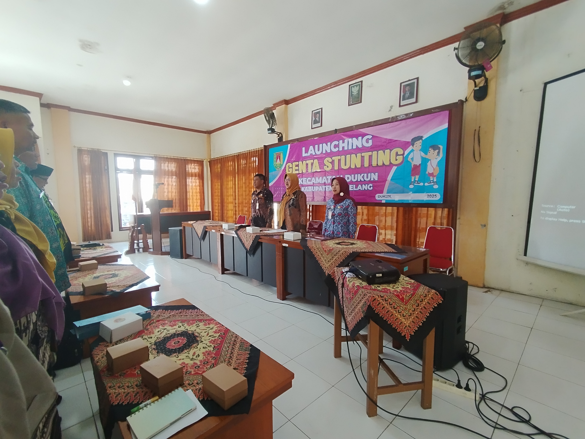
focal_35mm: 16
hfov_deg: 94.5
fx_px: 270
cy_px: 220
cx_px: 292
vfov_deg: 78.1
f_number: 2.2
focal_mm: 1.65
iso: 130
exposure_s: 1/33.3
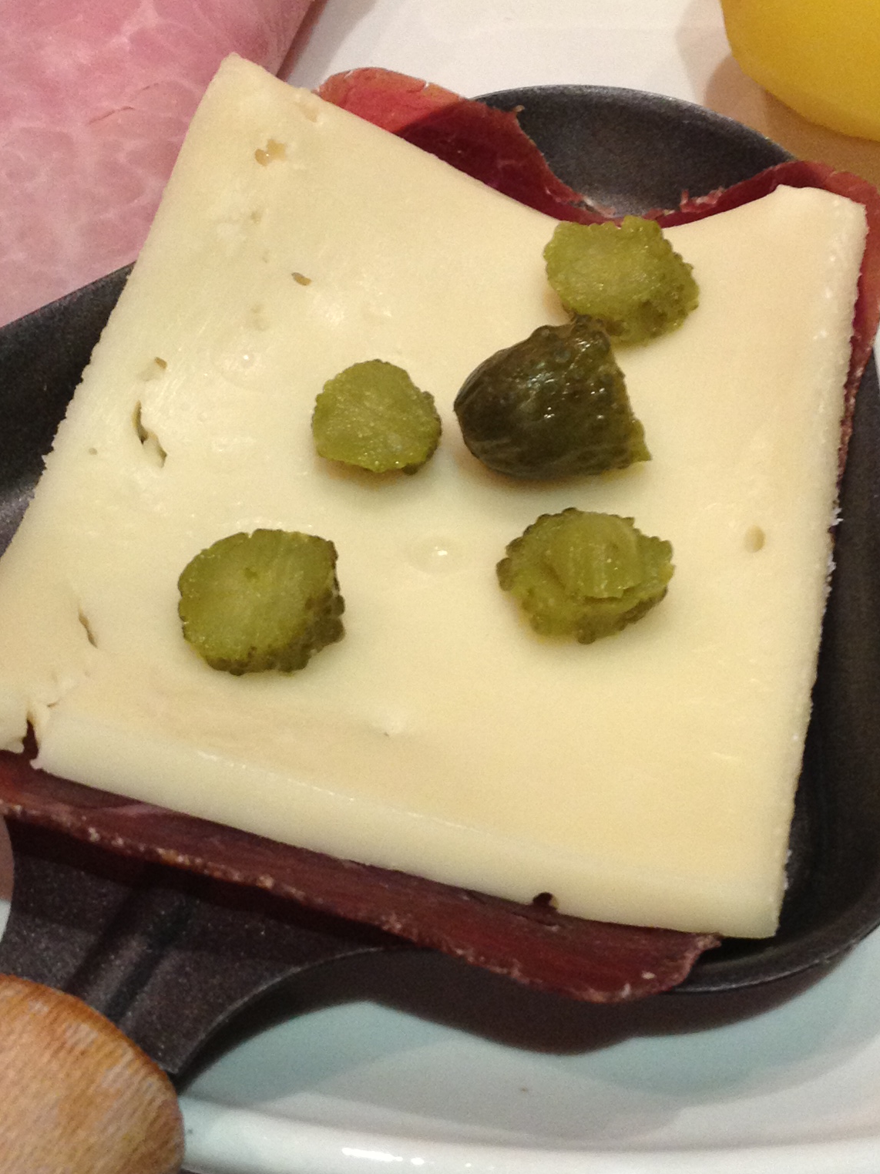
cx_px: 548
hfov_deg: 19.6
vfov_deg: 25.9
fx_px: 2543
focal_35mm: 75
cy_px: 455
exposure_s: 1/20
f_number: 2.4
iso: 160
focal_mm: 4.28
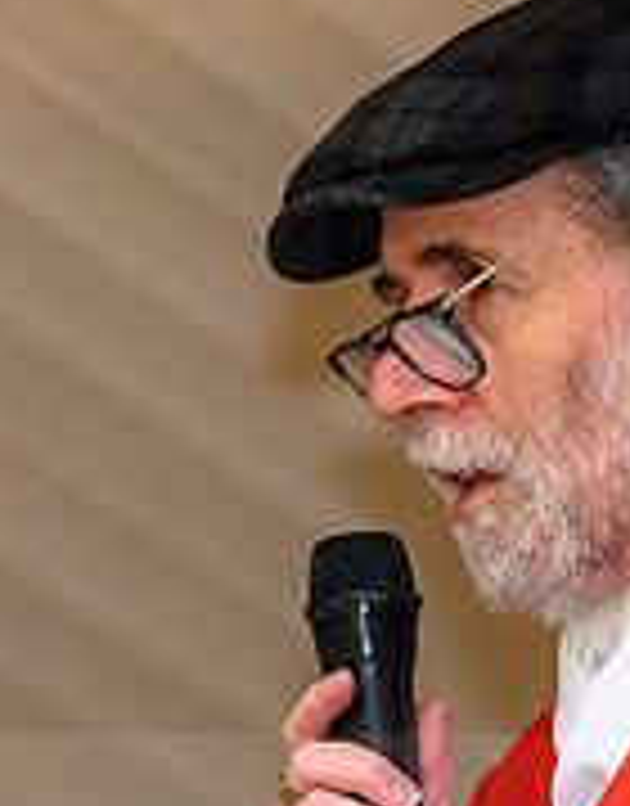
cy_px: 656
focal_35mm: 820
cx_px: 468
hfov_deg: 1.9
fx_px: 19379
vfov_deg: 2.4
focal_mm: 200
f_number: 3.5
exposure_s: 1/200
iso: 2500
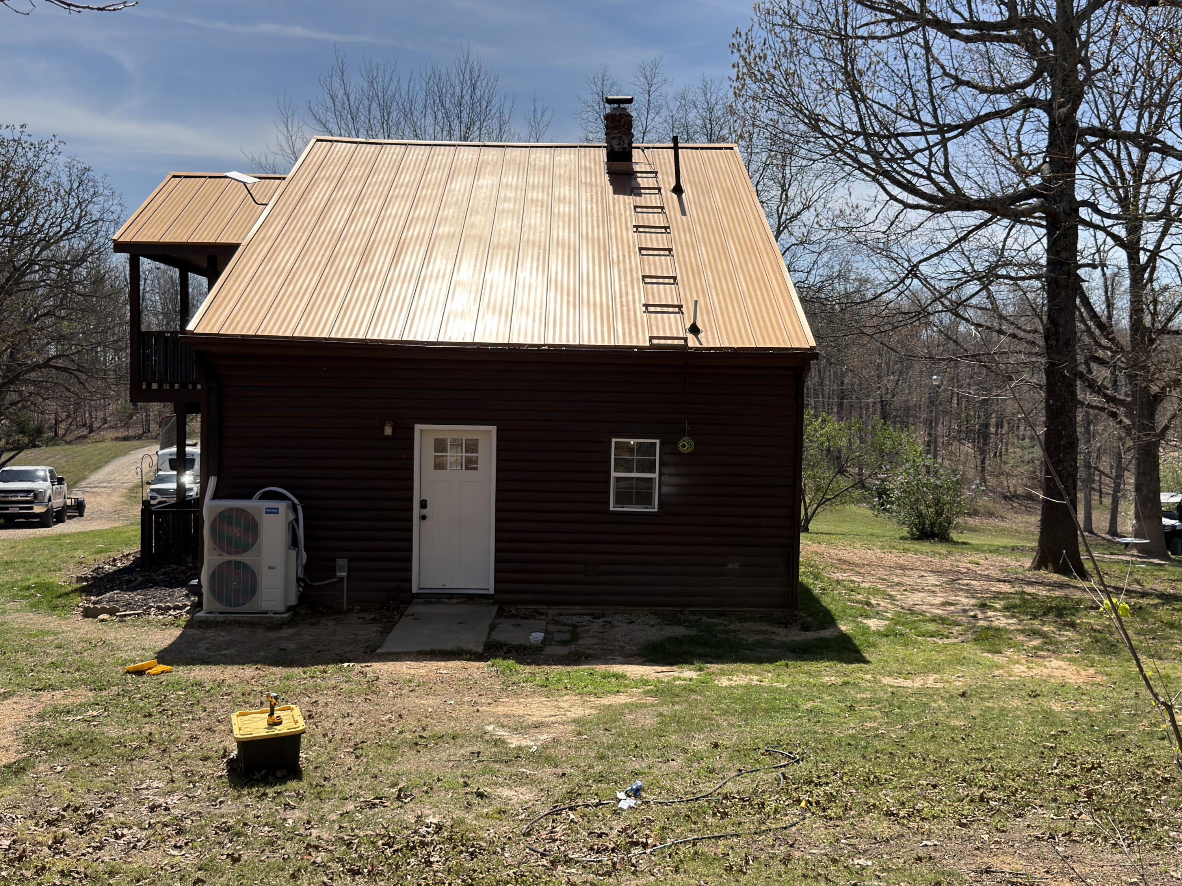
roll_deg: -0.7
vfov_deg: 37.7
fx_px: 1297
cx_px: 591
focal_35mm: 38
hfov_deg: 49.0
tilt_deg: -2.5
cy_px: 443
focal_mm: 6.76
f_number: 1.78
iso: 100
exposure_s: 1/11364
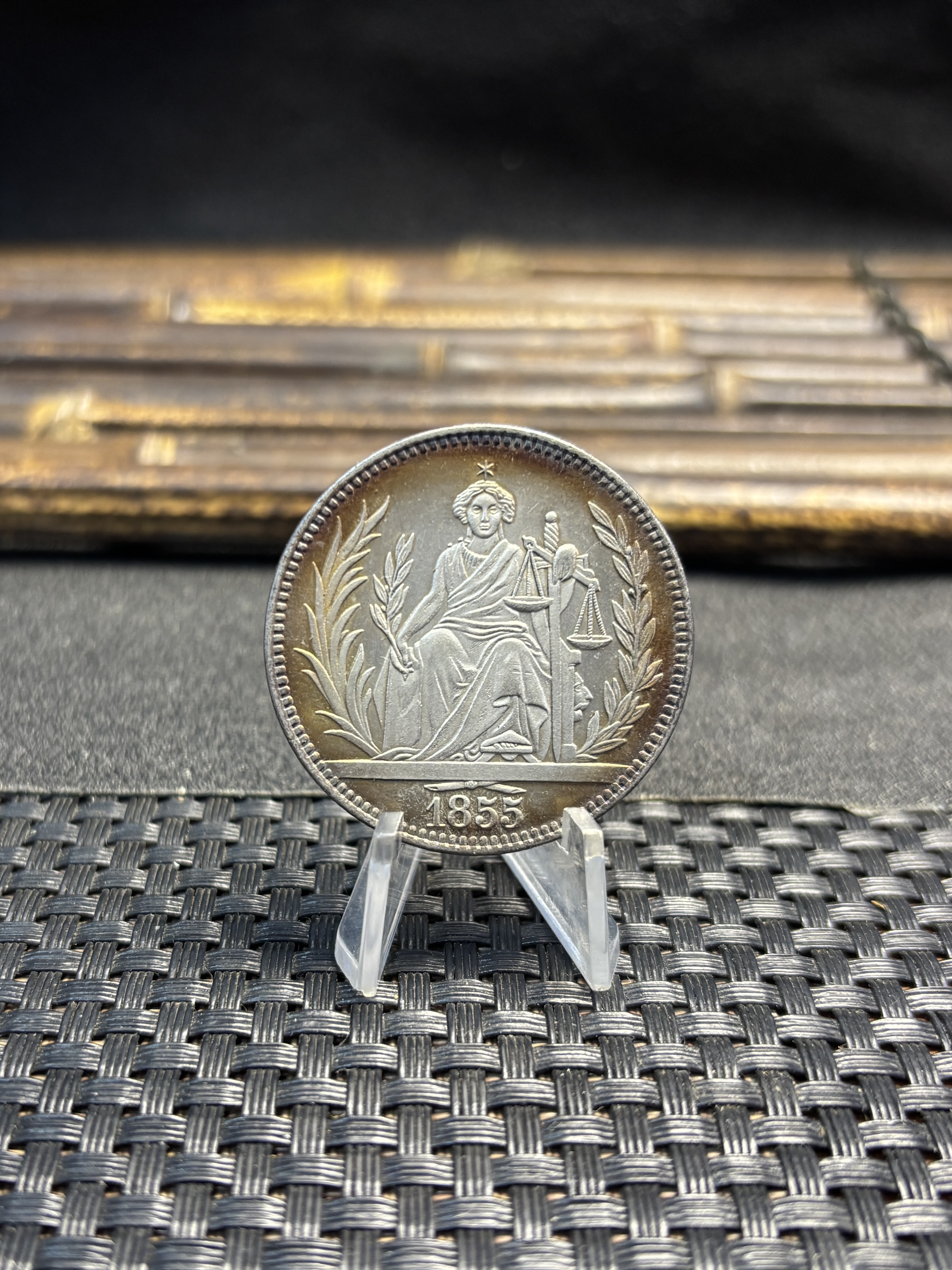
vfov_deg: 67.3
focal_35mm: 26
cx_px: 476
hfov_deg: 53.1
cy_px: 635
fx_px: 953
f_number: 1.6
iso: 160
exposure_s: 1/50
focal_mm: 5.96
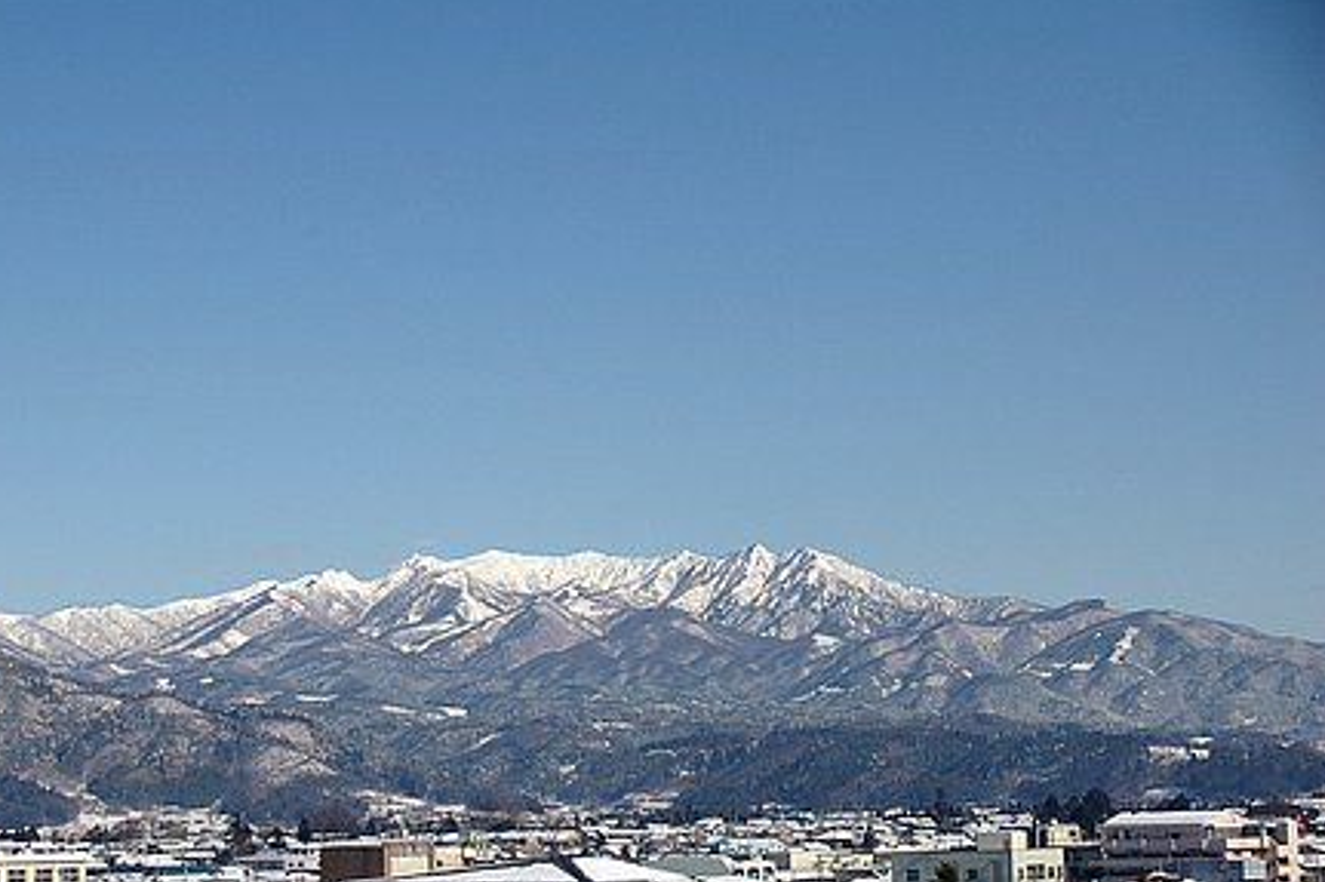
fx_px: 3274
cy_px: 501
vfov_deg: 15.3
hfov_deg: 22.9
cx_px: 547
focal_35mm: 89
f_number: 11
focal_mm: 50
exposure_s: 1/500
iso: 200
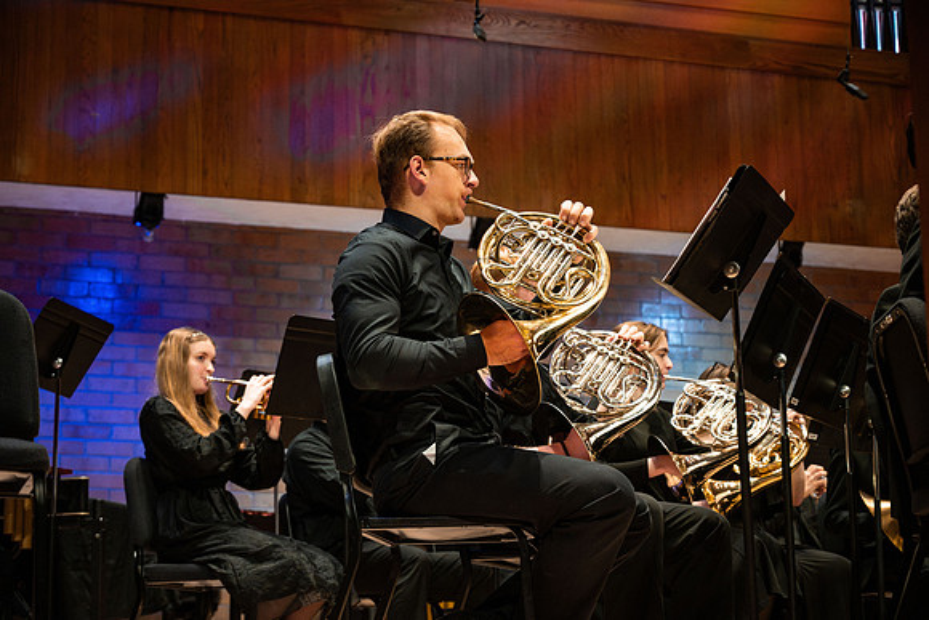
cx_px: 464
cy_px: 310
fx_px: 1807
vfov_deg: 19.5
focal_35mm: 70
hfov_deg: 28.8
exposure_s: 1/250
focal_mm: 70
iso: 2500
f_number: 4
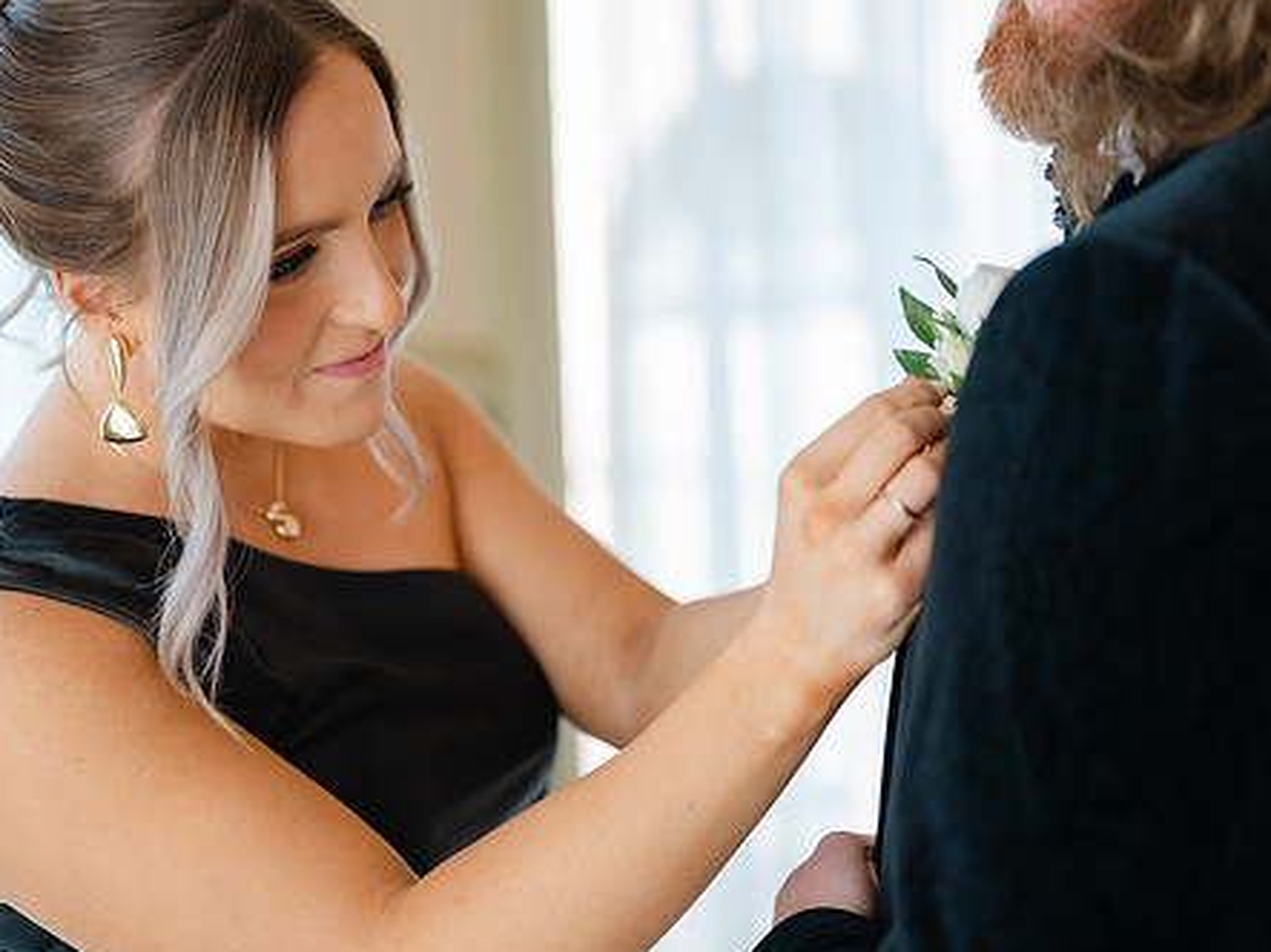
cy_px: 437
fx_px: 2313
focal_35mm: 63
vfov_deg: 23.3
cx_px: 551
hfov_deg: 30.7
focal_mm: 50
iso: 64
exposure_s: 1/125
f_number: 1.8
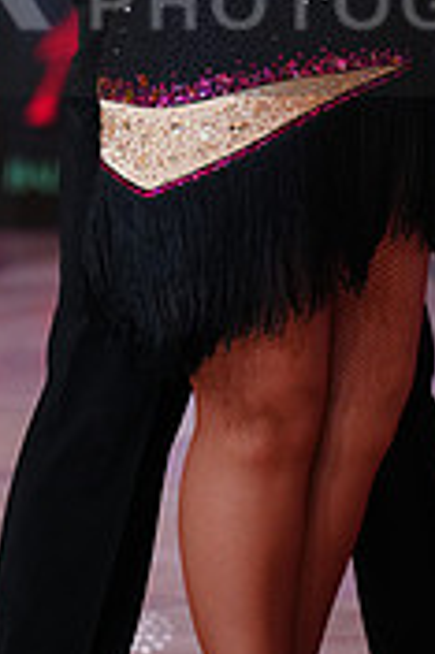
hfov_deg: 2.5
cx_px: 314
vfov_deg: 3.8
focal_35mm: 544
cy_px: -26
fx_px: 9879
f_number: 2.8
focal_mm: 165
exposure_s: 1/320
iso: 2000
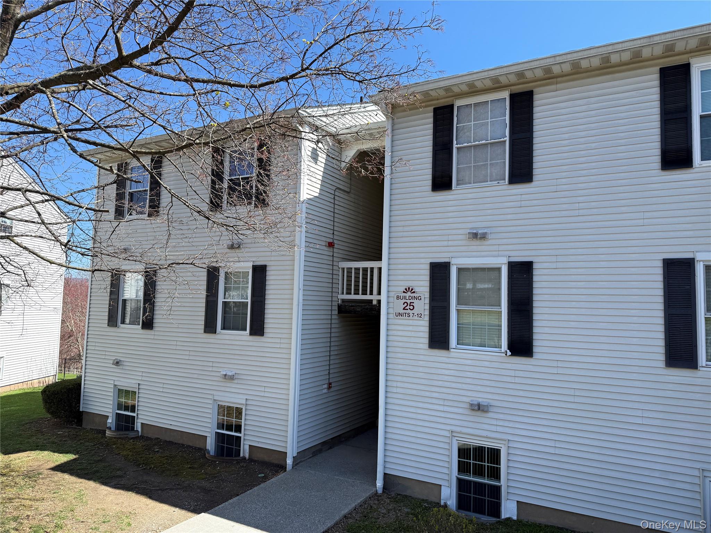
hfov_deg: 71.6
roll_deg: -1.0
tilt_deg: +4.4
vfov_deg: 56.8
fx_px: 493
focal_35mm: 24
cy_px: 266
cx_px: 356
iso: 100
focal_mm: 6.76
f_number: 1.78
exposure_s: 1/2232
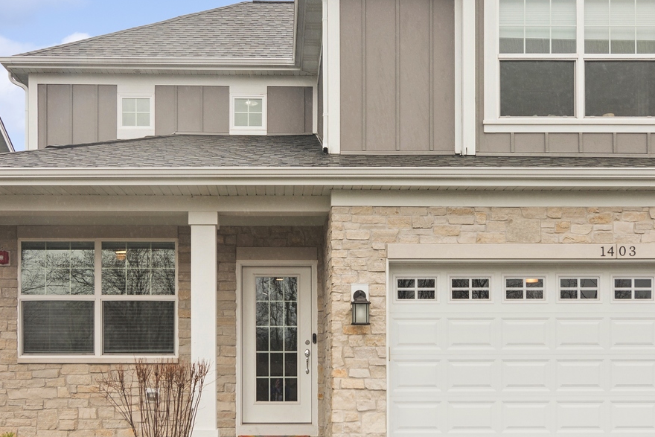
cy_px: 232
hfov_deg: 41.5
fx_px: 854
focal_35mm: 47
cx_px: 431
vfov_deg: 28.7
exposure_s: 1/500
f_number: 8
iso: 200
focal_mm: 17
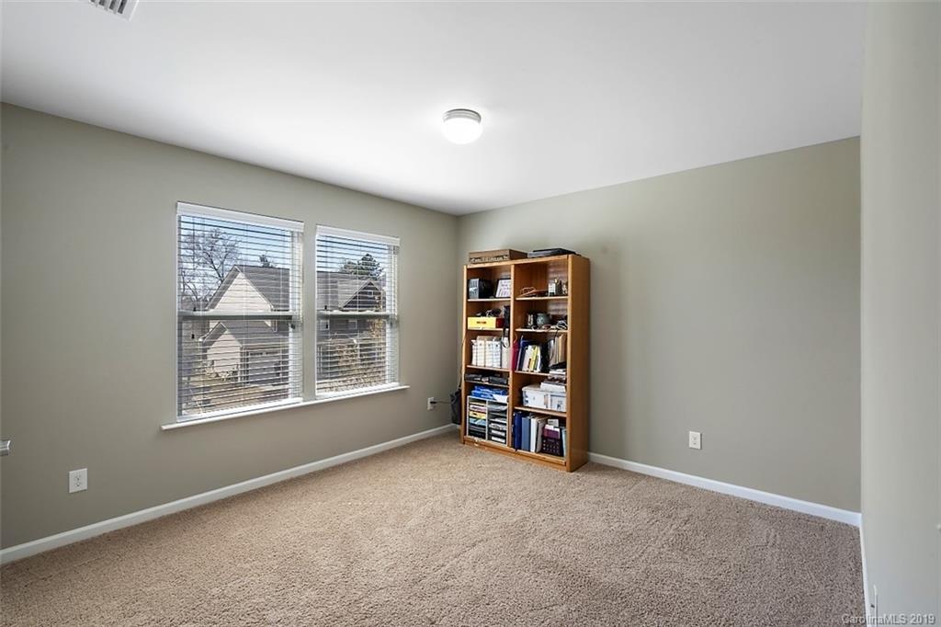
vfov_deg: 73.7
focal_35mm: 16
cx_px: 470
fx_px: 418
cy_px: 314
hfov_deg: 96.8
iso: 100
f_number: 11
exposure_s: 1/5
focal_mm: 16
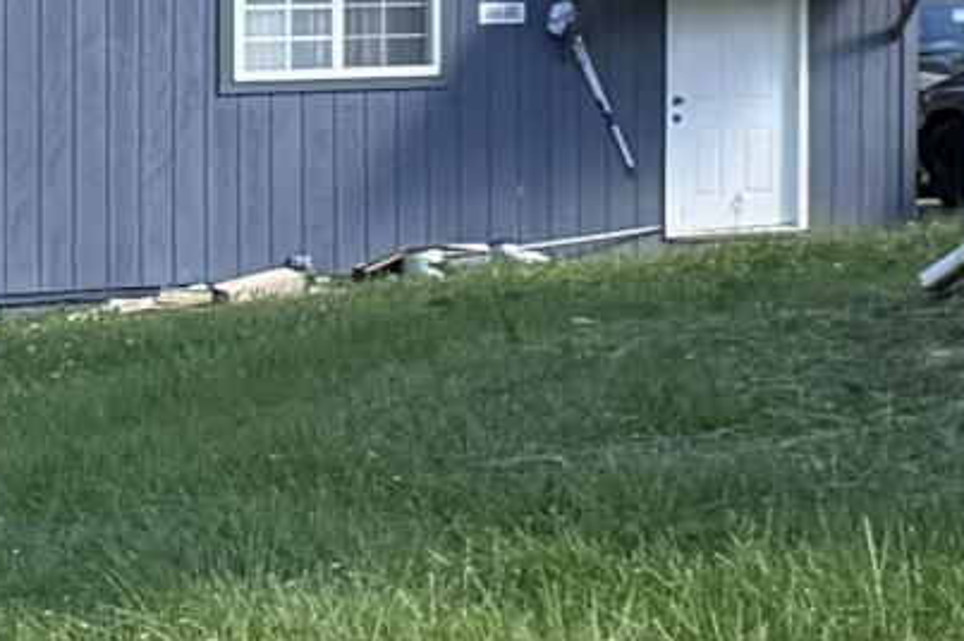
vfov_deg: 7.3
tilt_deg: -1.4
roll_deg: -1.6
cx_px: 3480
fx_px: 4976
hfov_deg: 8.1
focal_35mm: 186
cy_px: -88
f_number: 1.78
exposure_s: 1/1361
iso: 100
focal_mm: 6.76
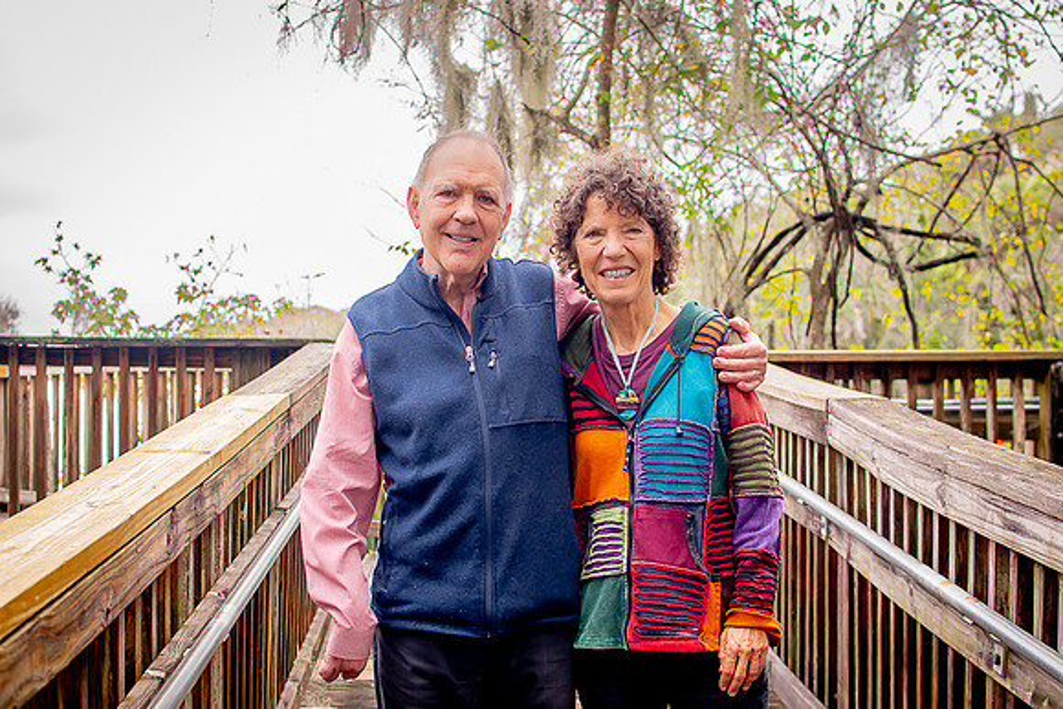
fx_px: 1536
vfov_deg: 26.0
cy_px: 354
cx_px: 532
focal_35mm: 52
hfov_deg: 38.2
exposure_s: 1/250
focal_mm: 35
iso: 200
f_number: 3.5
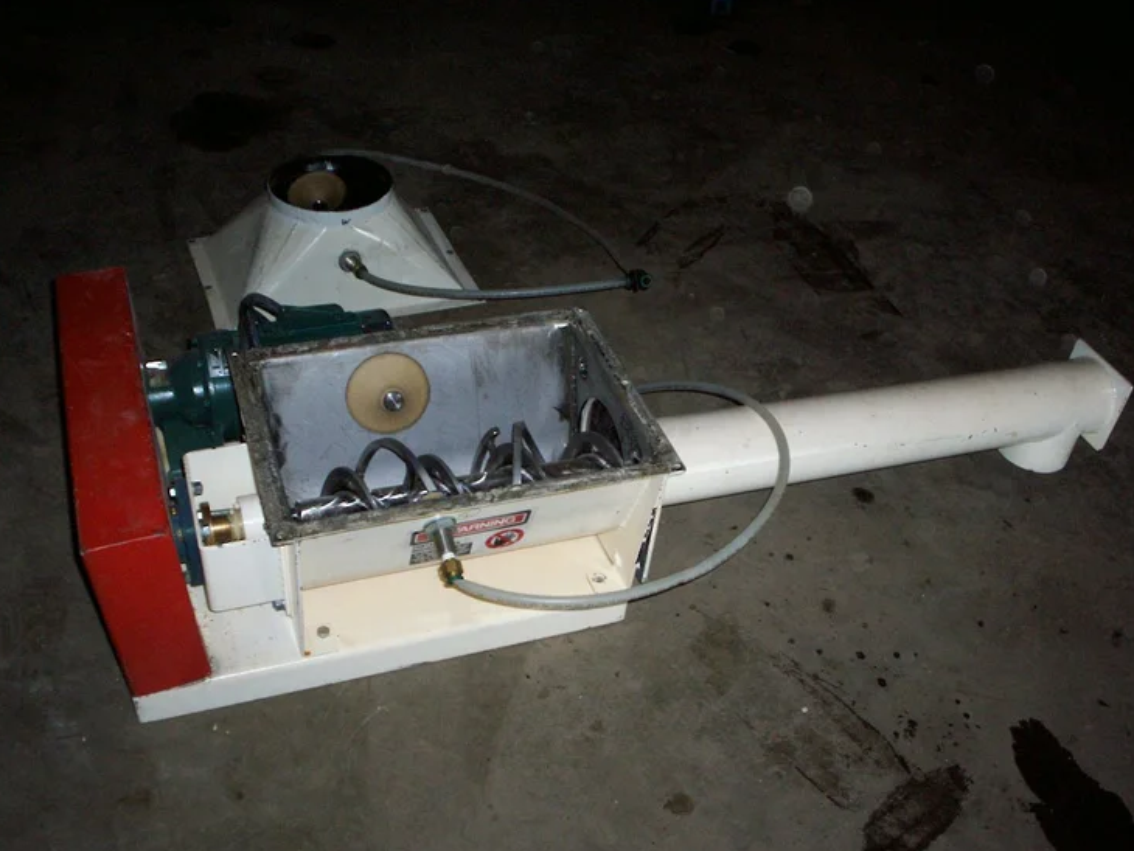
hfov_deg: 50.1
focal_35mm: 37
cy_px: 432
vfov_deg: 38.7
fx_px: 1212
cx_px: 569
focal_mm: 5.9
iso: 140
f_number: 4.5
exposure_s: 1/64
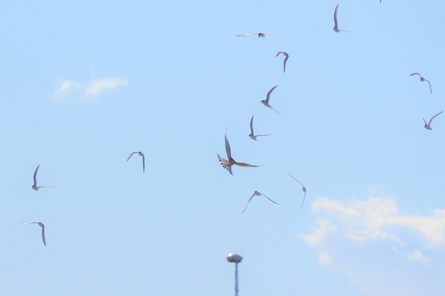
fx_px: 5558
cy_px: 148
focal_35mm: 450
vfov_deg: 3.0
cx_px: 222
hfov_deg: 4.6
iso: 800
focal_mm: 300
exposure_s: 1/3200
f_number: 10
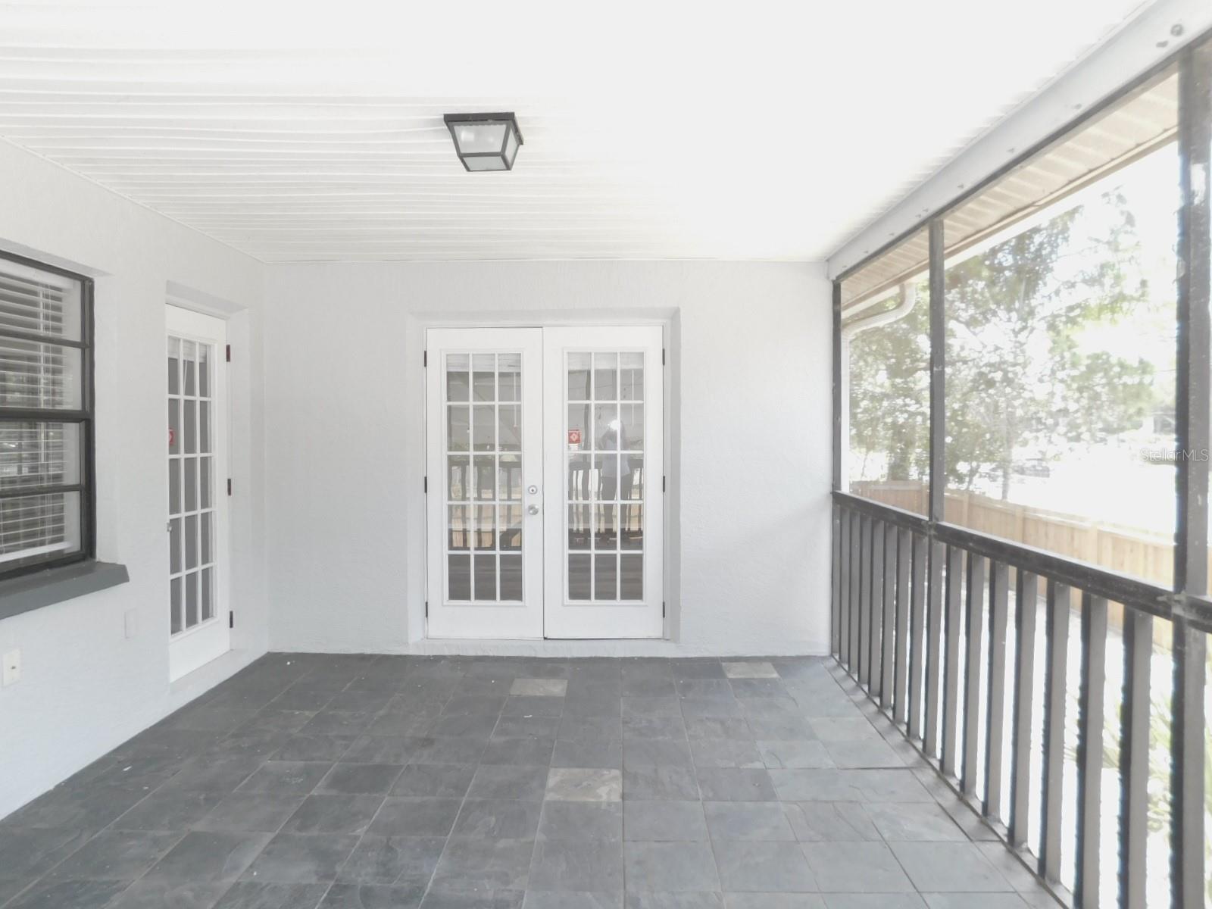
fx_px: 805
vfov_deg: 58.9
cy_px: 454
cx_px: 606
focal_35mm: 23
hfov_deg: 73.9
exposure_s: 1/40
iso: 125
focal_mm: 4
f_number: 3
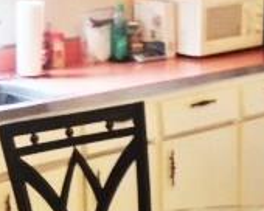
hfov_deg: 15.9
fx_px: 945
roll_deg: +0.6
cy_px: 141
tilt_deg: -14.4
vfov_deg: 12.7
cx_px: 169
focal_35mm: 121
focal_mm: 4.12
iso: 320
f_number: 2.4
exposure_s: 1/20
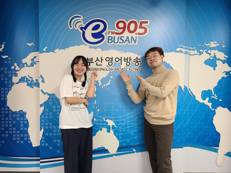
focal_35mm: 26
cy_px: 86
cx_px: 116
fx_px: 174
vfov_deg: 53.1
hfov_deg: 67.3
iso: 200
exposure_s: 1/60
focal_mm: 5.4
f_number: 1.8
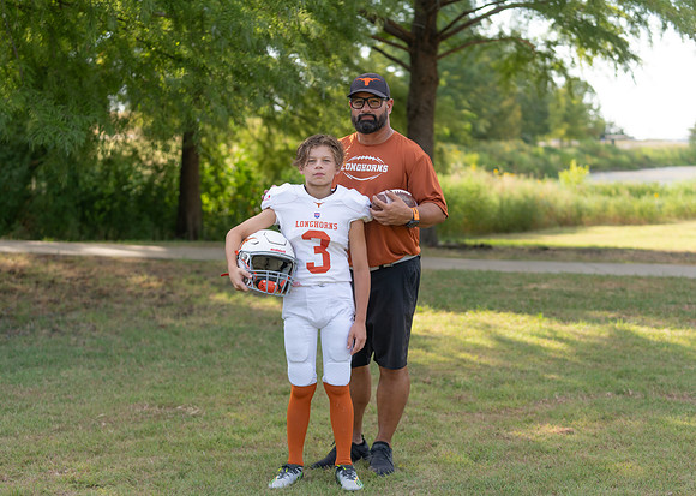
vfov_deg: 18.6
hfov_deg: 26.0
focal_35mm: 76
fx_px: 1510
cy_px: 245
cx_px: 364
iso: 100
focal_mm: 70
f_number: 2.8
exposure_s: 1/400
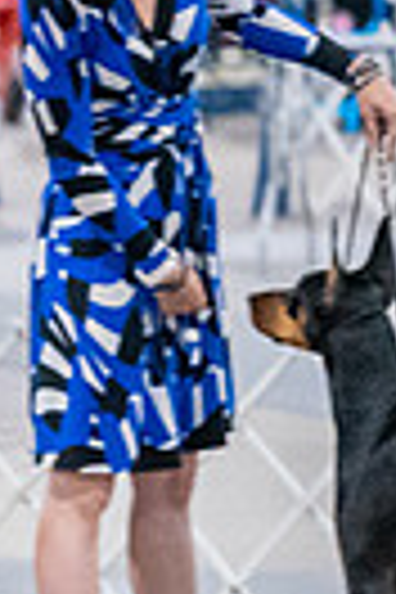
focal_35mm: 473
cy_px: 349
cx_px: -878
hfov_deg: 2.9
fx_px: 7804
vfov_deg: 4.4
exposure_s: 1/320
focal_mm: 108
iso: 6400
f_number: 3.2
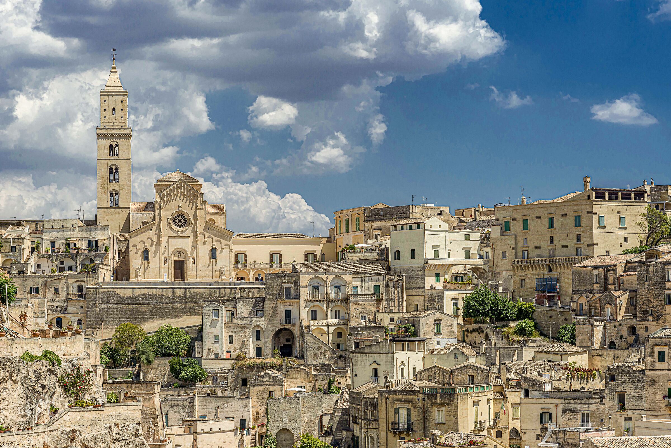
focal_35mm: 86
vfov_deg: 15.9
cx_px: 336
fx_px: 1603
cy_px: 224
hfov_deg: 23.6
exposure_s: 1/200
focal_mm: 86
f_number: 14
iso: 250
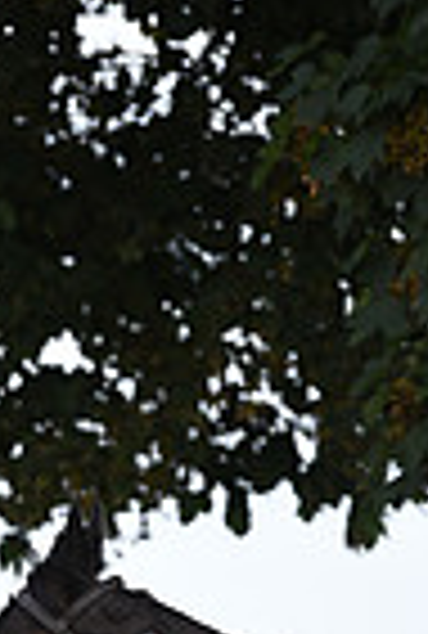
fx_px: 9577
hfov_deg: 2.6
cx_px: -214
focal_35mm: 541
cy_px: 958
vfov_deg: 3.8
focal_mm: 170
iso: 500
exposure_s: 1/1250
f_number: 5.6
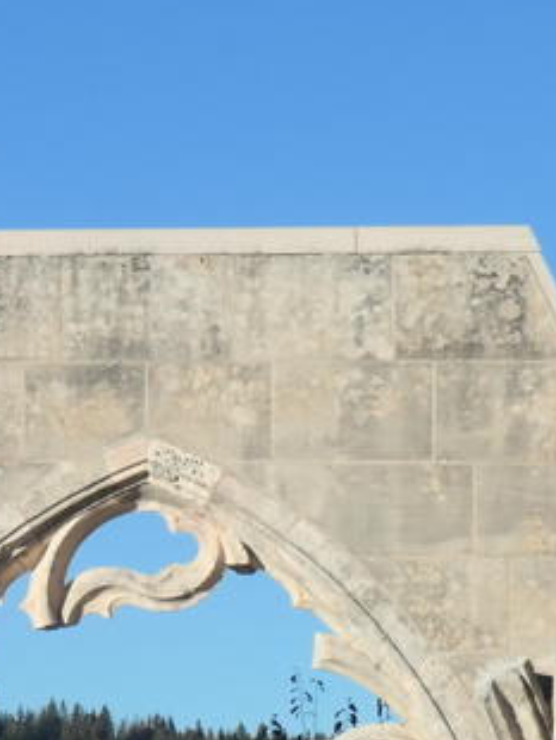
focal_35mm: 214
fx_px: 4577
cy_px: 532
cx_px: -532
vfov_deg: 9.2
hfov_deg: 6.7
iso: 200
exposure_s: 1/1000
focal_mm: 16.7
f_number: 5.6
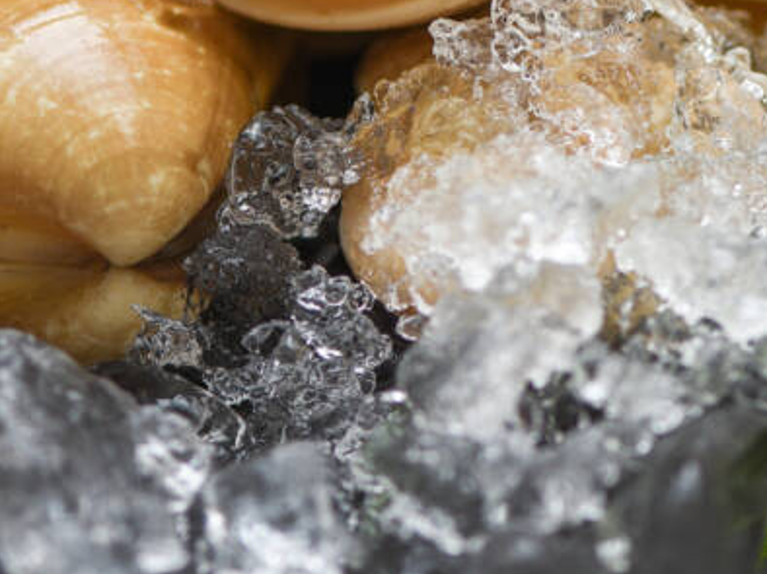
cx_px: 329
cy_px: -182
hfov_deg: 6.6
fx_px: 6643
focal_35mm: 300
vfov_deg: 4.9
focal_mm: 105
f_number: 4.5
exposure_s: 1/320
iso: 125
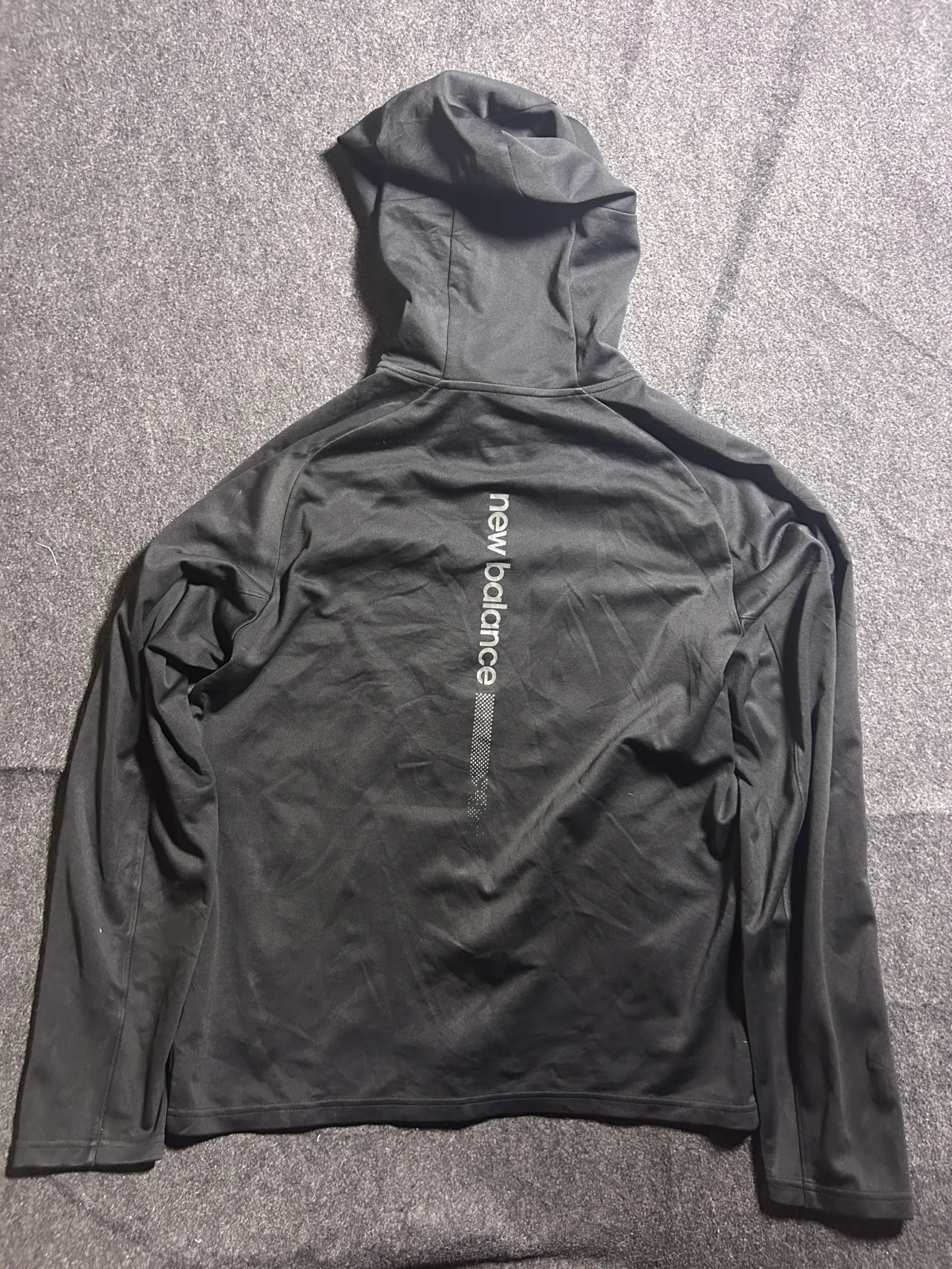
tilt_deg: -59.3
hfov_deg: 53.1
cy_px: 634
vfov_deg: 67.3
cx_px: 476
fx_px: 953
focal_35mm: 26
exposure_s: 1/33
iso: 500
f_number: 1.5
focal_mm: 5.7
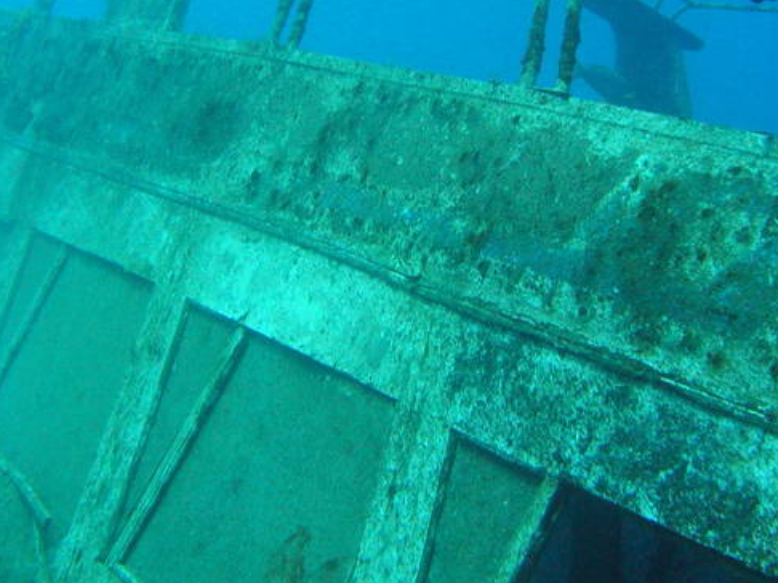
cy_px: 123
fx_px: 1258
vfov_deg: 25.7
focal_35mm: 56
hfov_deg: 34.4
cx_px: 405
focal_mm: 5.7
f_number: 4.9
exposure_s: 1/67
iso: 50
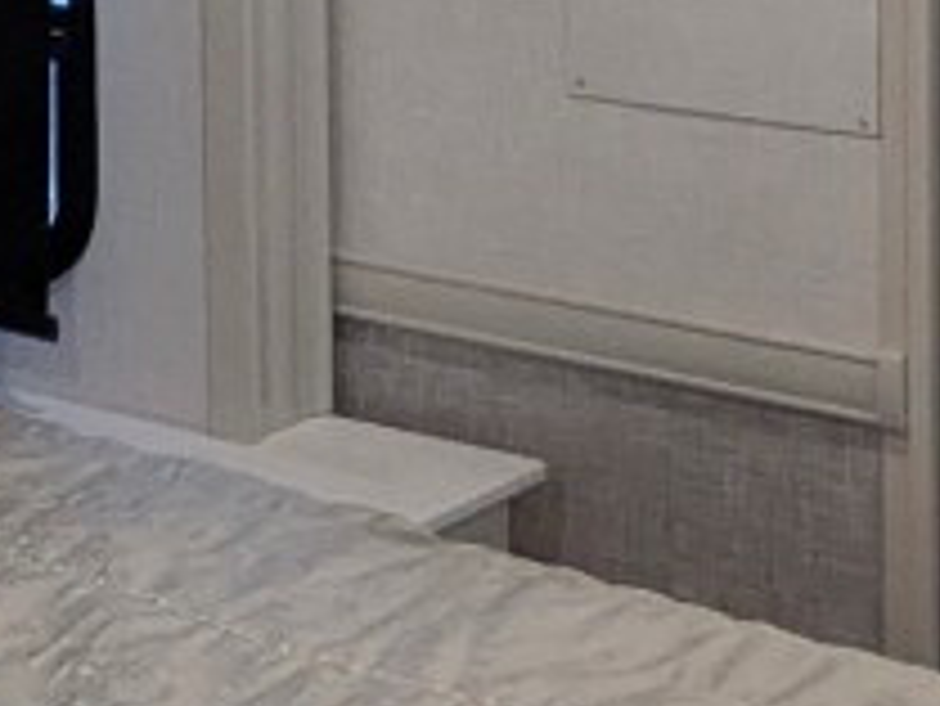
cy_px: -324
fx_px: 2907
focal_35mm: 107
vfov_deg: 13.2
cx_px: -452
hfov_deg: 16.7
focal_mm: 2.35
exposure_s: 1/120
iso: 549
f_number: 2.2
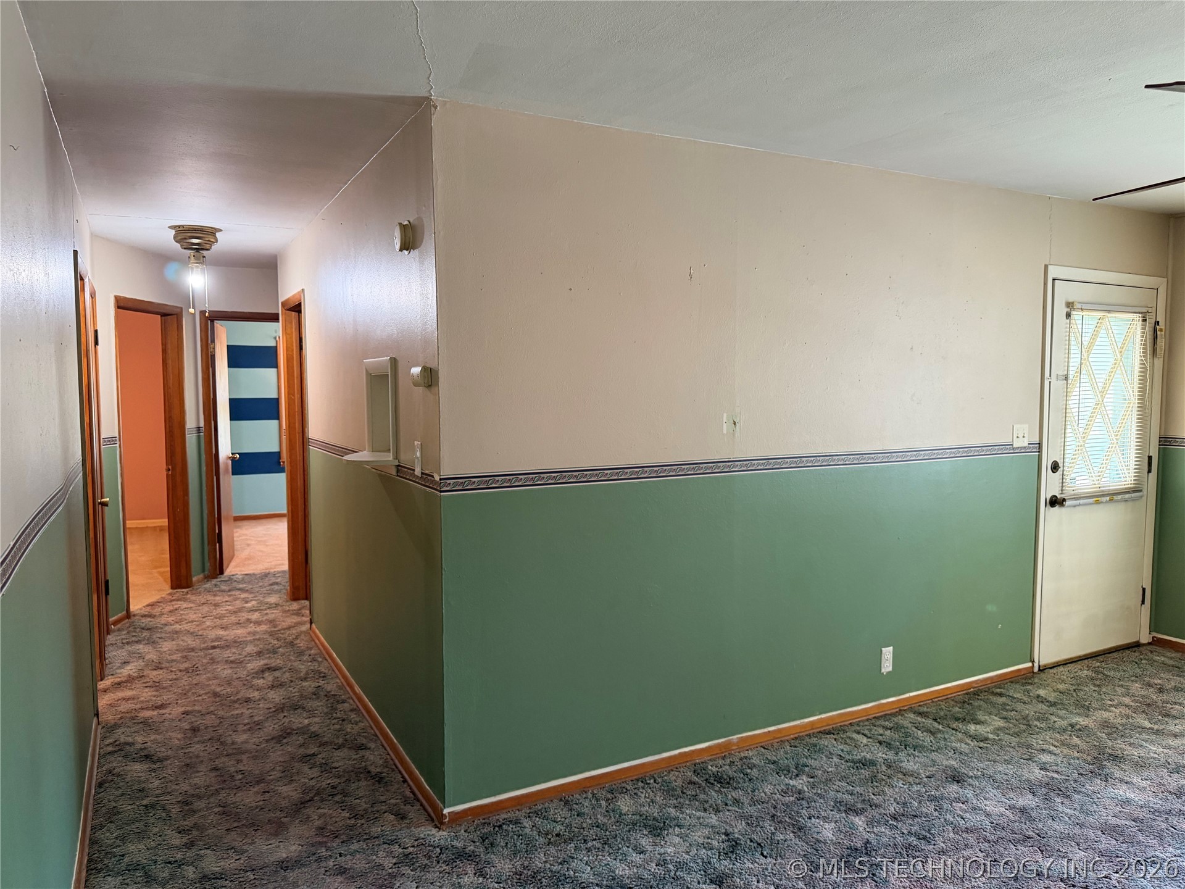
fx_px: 822
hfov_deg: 71.6
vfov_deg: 56.8
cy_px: 444
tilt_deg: -4.4
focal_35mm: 24
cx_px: 592
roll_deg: -0.2
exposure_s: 1/60
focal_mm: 6.76
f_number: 1.78
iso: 400
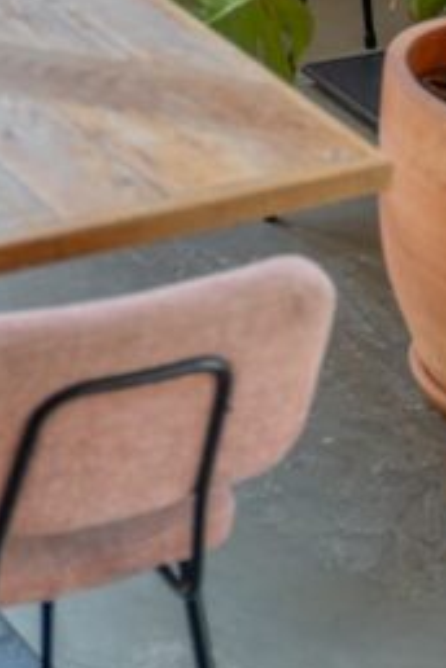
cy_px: -614
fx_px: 3454
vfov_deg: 10.3
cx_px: -49
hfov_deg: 7.3
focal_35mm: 186
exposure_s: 1/50
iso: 160
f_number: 2.8
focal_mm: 43.2
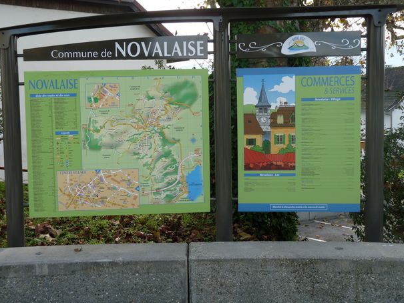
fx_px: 502
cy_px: 141
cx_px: 190
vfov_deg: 33.6
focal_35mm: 43
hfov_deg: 43.8
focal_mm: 7.1
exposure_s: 1/160
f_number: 4
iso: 100
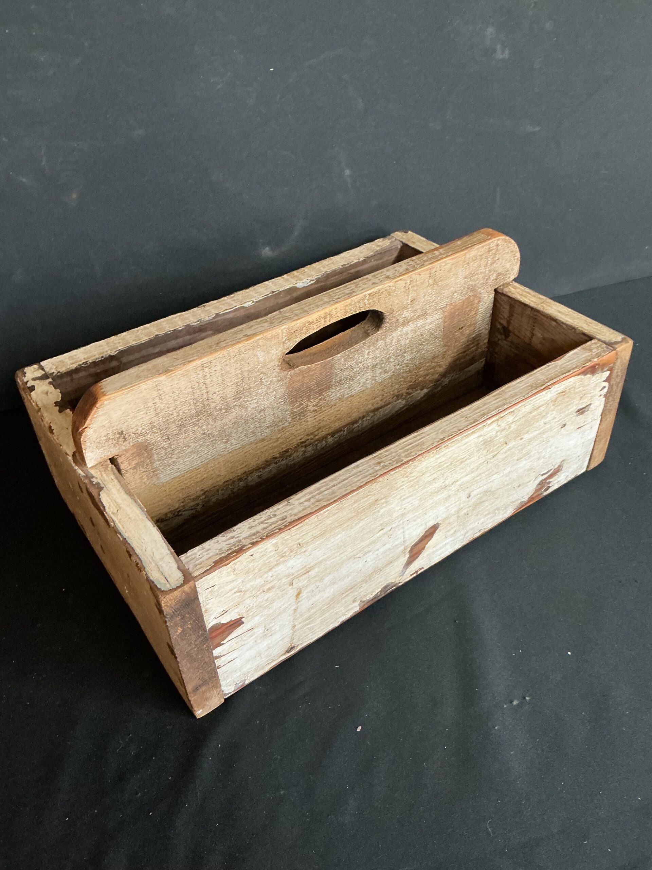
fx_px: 728
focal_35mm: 29
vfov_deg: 61.7
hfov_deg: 48.2
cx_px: 326
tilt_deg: -40.2
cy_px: 435
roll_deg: +4.7
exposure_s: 1/40
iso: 200
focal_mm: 3
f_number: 1.8
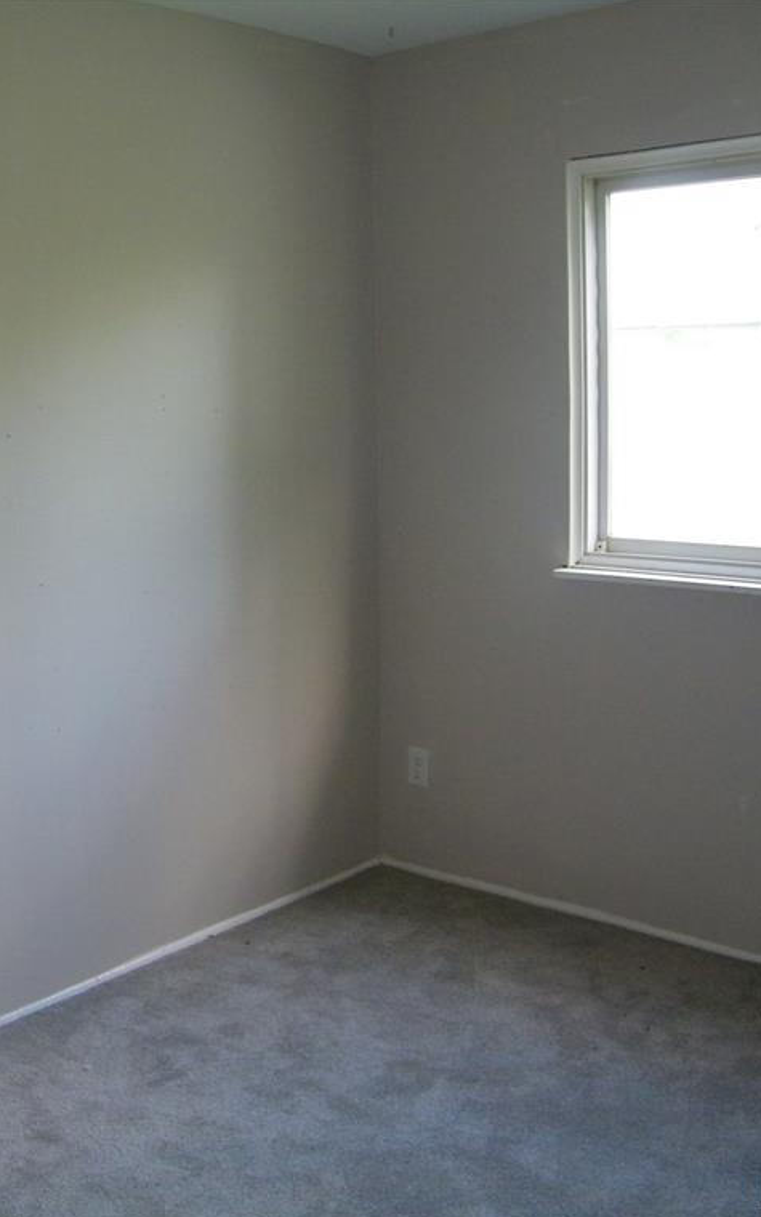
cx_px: 101
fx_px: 1327
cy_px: 612
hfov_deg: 30.8
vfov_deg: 49.3
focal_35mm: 40
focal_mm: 5
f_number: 3.5
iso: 160
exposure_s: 1/30
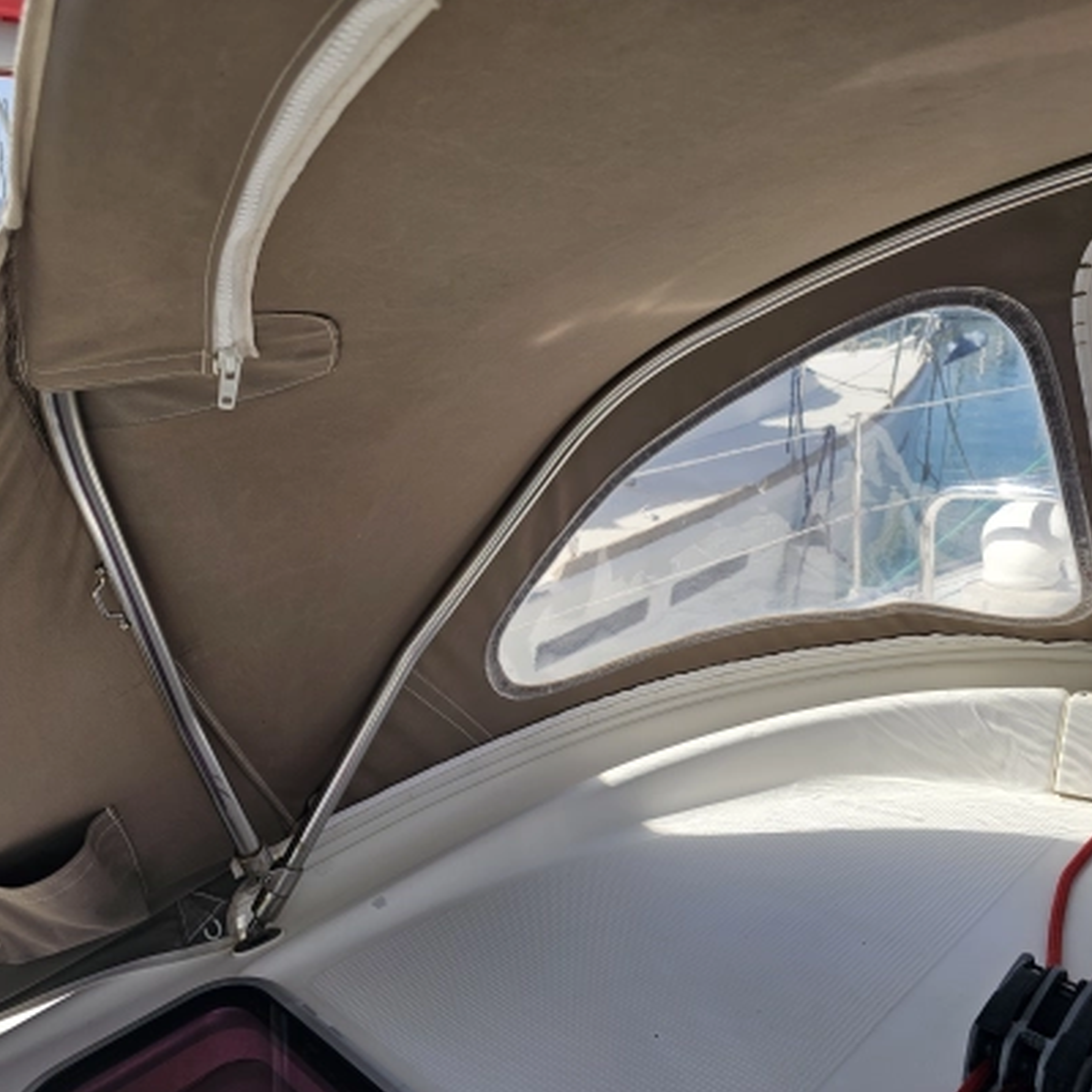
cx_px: 530
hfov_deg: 57.3
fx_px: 999
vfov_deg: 57.3
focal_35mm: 28
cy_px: 556
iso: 10
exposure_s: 1/607
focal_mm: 6.3
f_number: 1.7
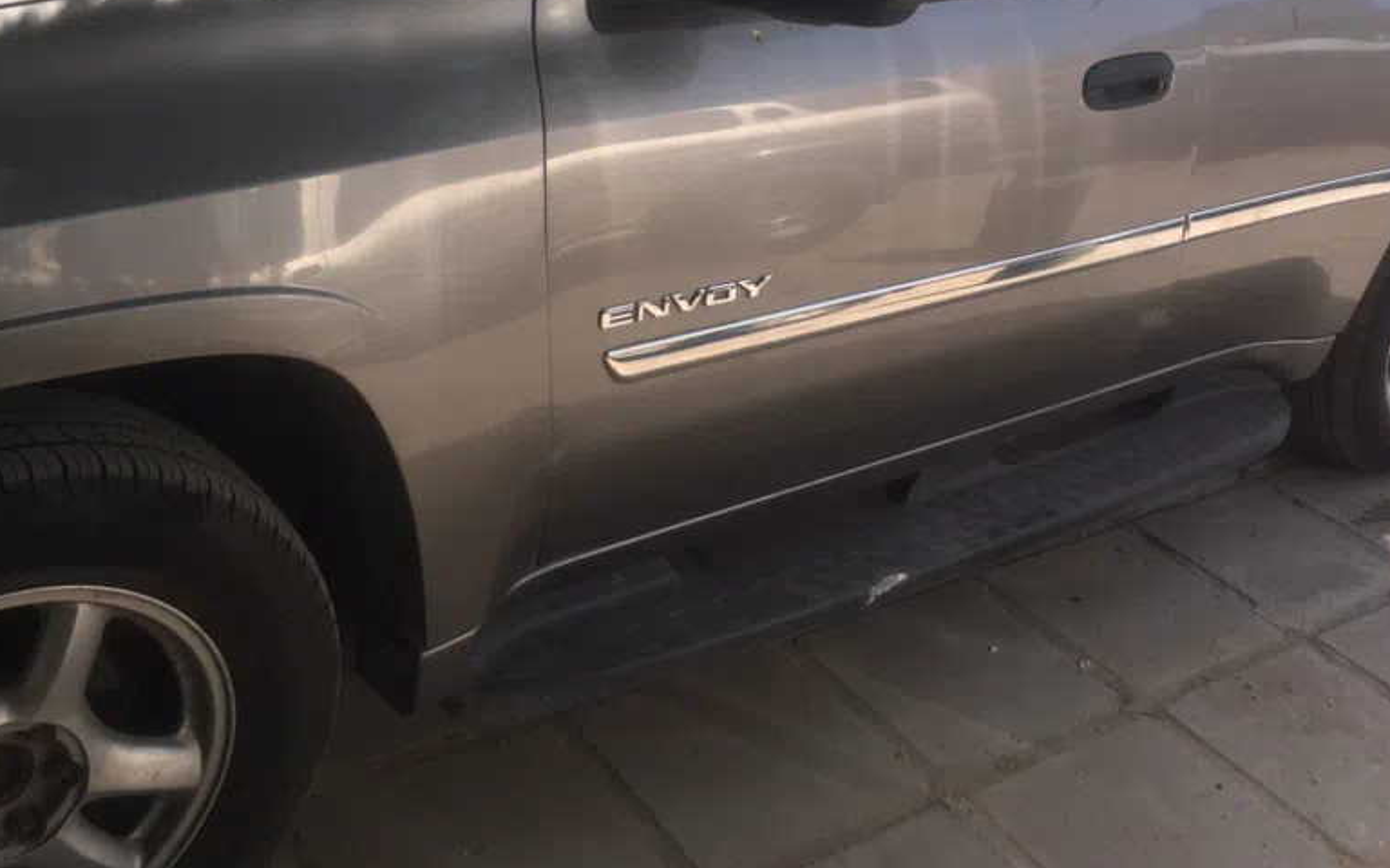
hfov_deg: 48.1
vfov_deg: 30.7
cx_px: 800
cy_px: 219
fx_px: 1553
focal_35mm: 41
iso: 25
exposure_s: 1/447
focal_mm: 4.15
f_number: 2.2
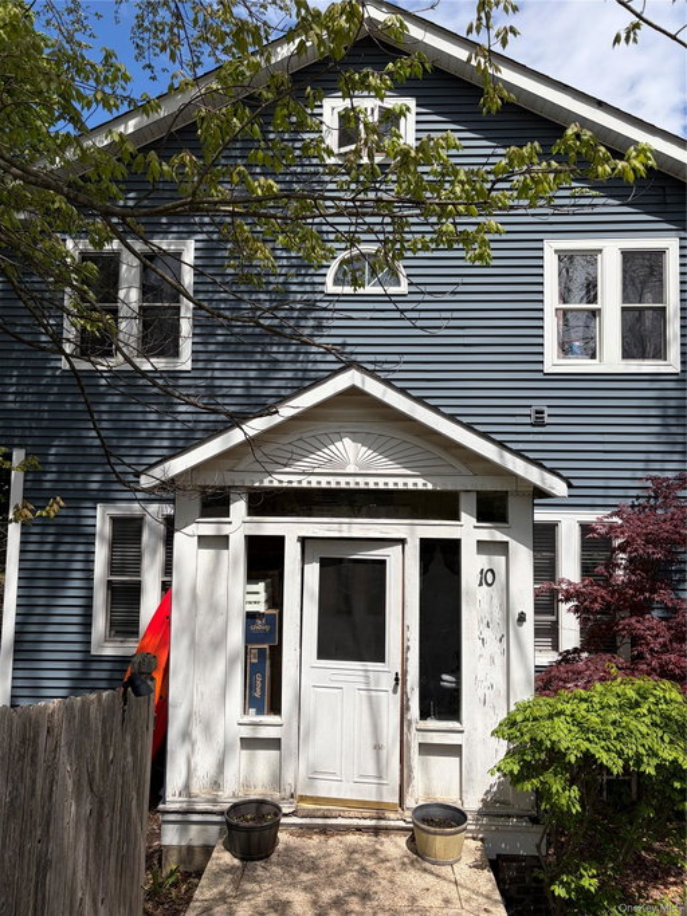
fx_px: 688
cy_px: 458
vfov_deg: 67.3
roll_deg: -0.7
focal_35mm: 26
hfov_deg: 53.0
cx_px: 344
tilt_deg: +4.6
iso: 64
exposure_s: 1/6993
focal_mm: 5.96
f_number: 1.6
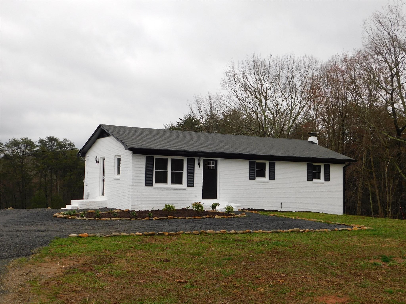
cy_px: 152
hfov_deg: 46.8
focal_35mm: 40
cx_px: 203
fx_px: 469
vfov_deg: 36.0
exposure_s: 1/80
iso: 125
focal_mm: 7.1
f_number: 3.6
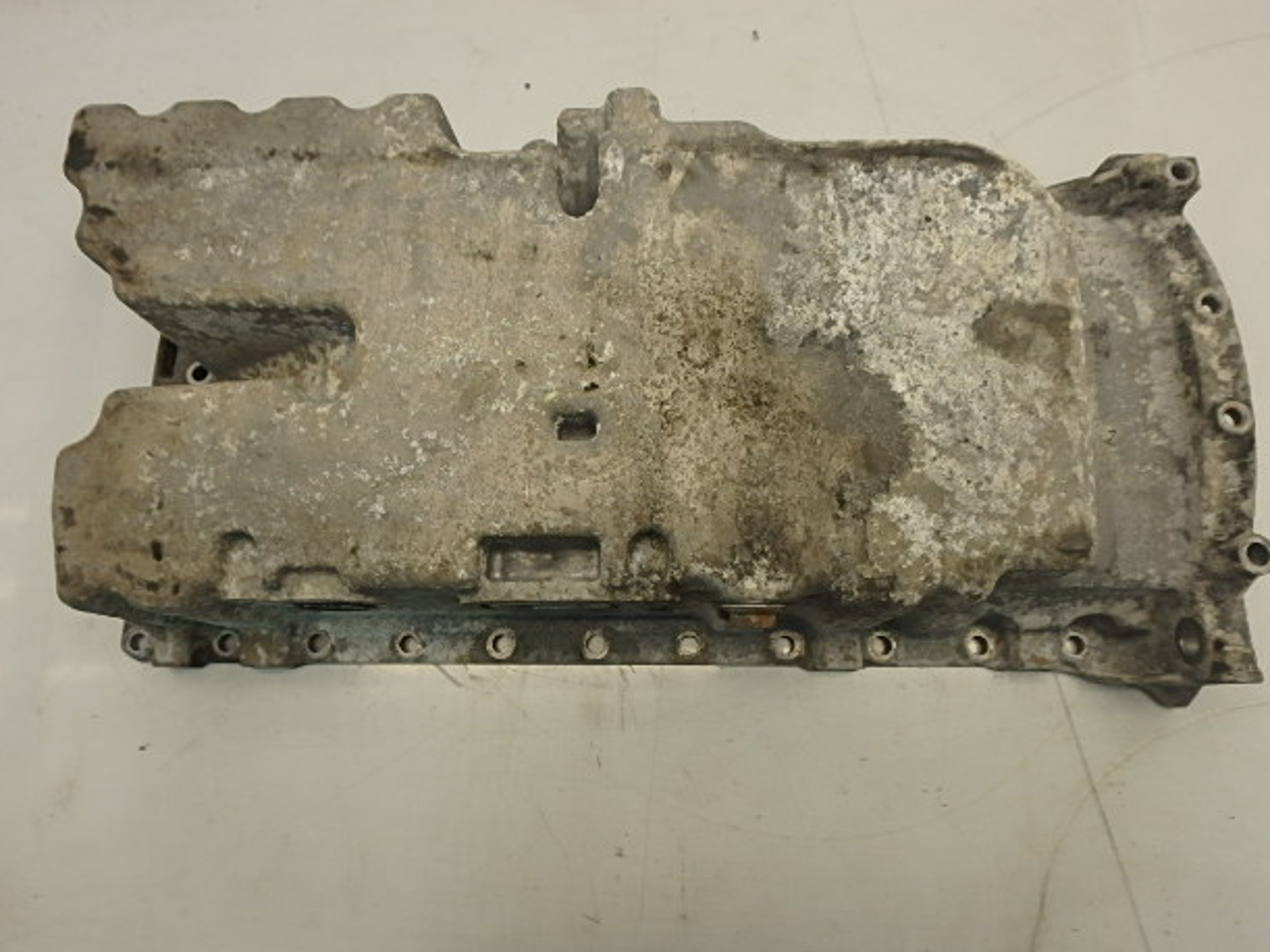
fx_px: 807
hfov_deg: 76.4
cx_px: 636
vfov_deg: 61.1
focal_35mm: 22
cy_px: 476
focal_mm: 3.7
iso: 160
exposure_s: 1/60
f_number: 3.5
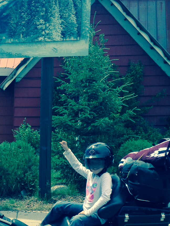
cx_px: 16
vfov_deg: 24.2
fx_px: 517
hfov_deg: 18.4
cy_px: 190
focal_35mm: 79
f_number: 2.4
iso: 50
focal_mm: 4.12
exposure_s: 1/903
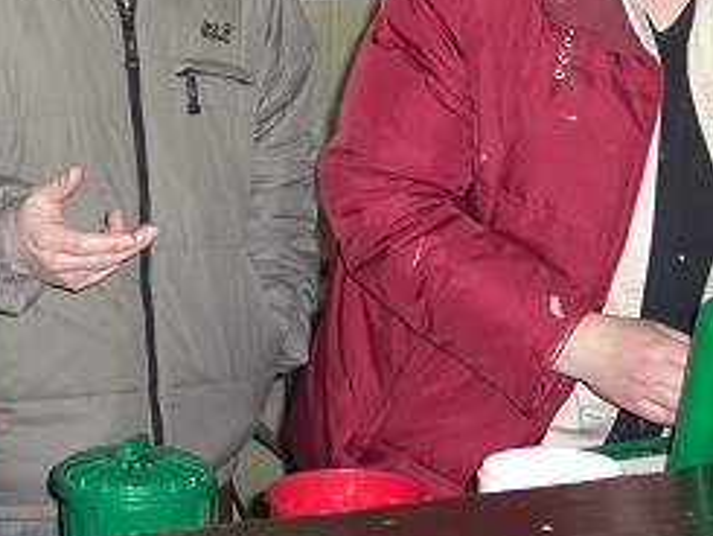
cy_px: 36
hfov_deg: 22.1
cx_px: 191
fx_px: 1813
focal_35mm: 88
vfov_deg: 16.5
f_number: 2.8
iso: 200
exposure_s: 1/60
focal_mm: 7.9
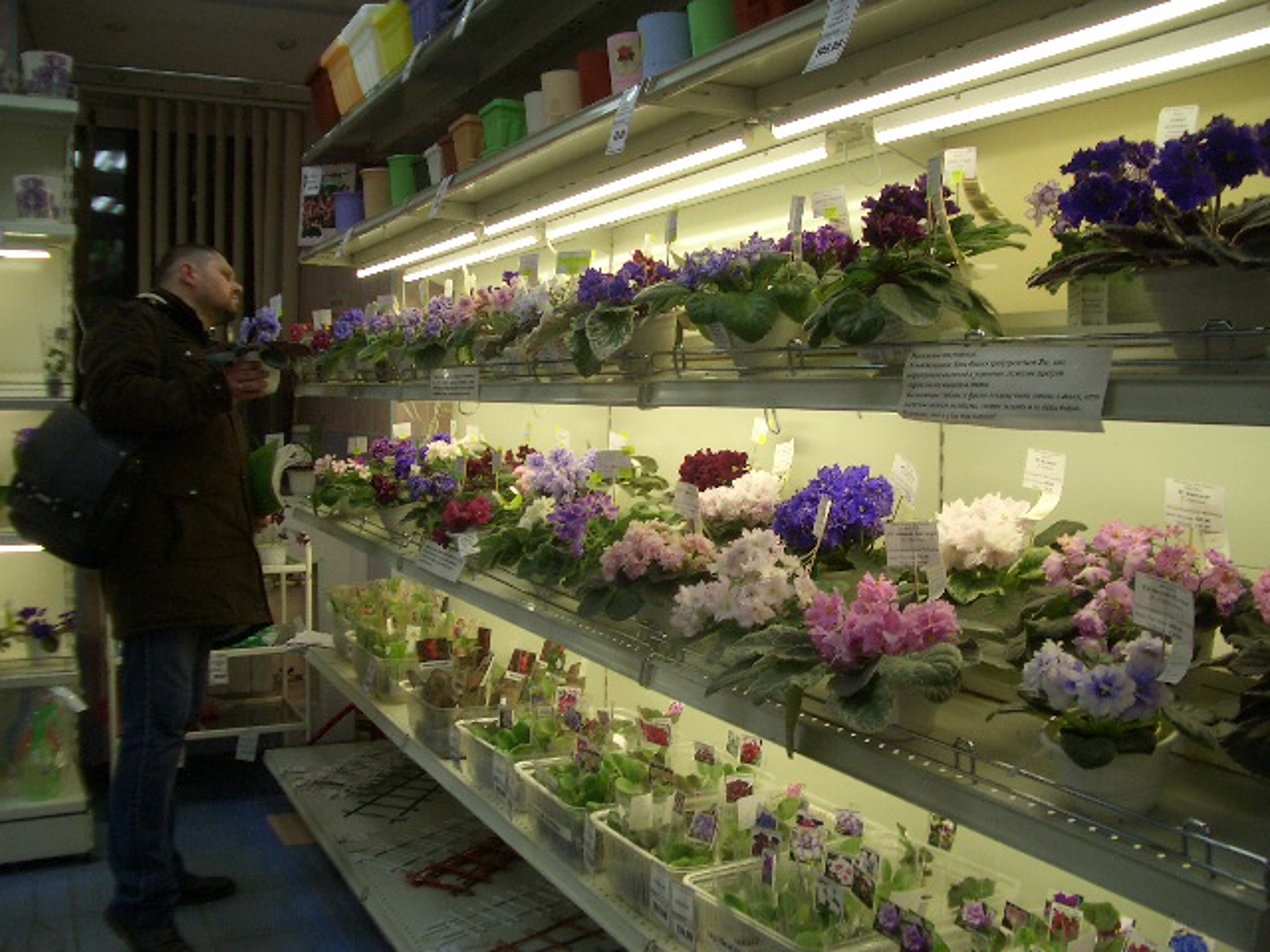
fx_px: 1284
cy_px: 476
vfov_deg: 40.7
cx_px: 635
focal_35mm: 35
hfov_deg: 52.6
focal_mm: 5.8
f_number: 2.6
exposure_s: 1/80
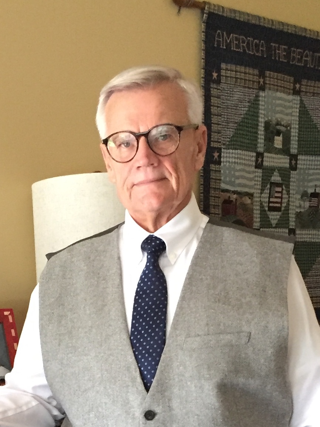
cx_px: 160
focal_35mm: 29
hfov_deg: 48.2
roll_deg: +0.4
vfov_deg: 61.7
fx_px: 358
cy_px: 214
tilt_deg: -13.5
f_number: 2.2
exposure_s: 1/30
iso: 200
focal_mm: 4.15
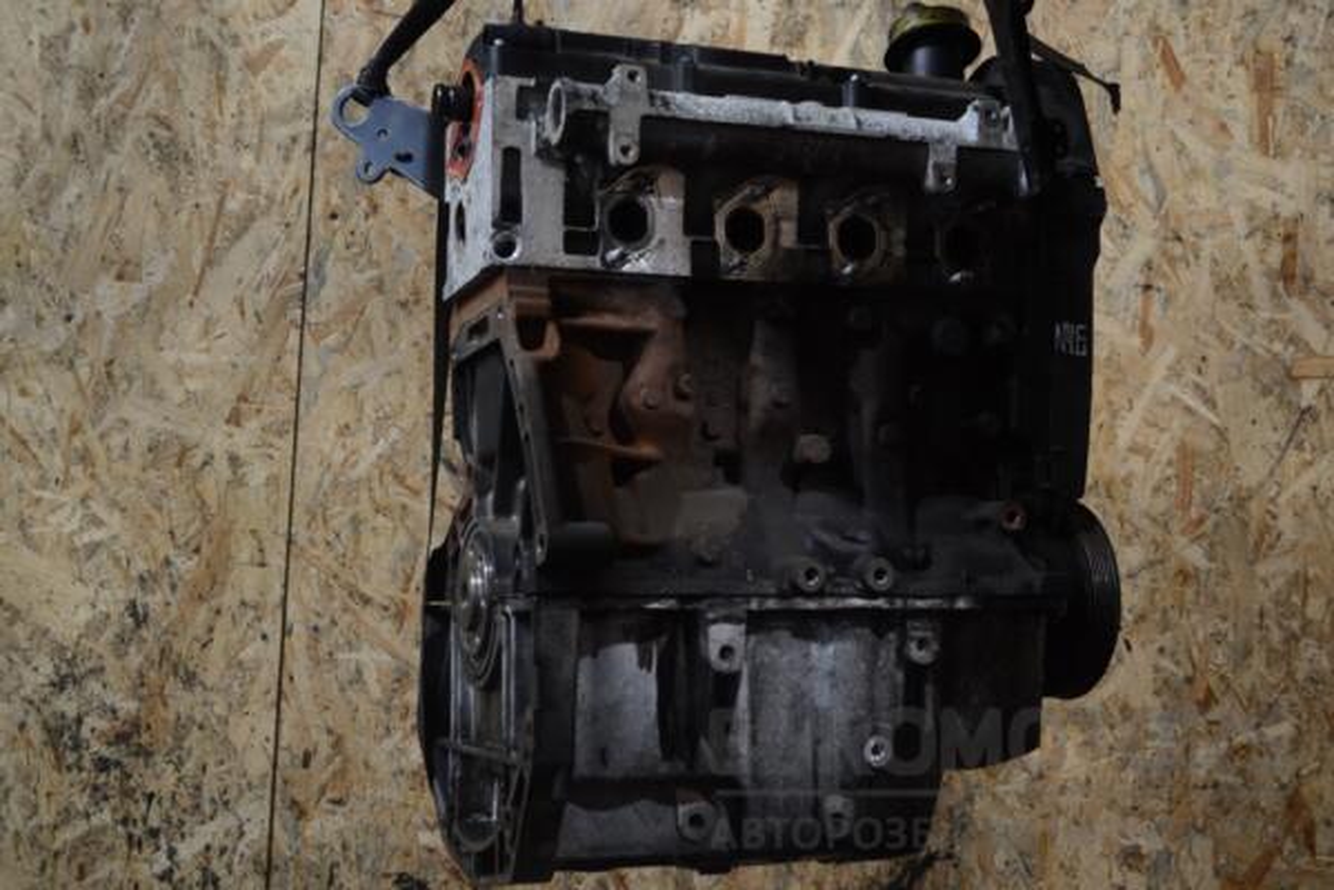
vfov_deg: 28.1
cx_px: 667
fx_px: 1779
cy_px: 445
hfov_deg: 41.1
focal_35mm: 48
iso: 450
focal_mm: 32
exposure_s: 1/30
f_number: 4.8
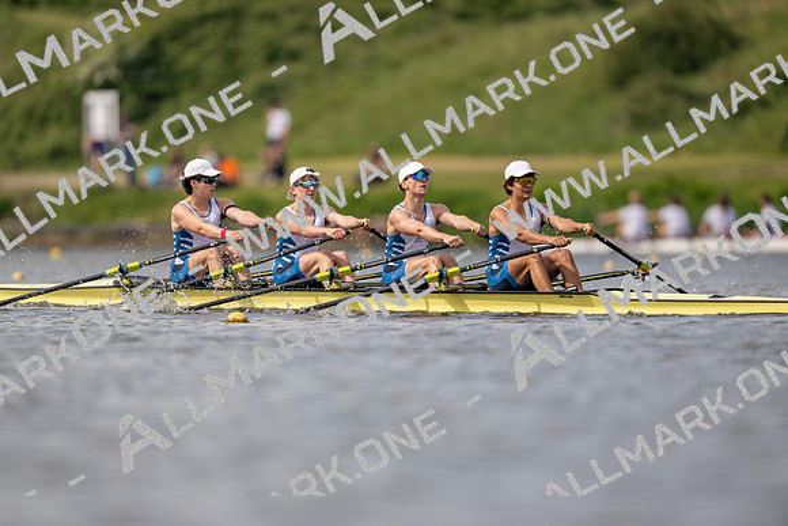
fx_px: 13136
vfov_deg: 2.3
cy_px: 263
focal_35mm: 600
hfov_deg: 3.4
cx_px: 394
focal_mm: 600
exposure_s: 1/2500
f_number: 4
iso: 280
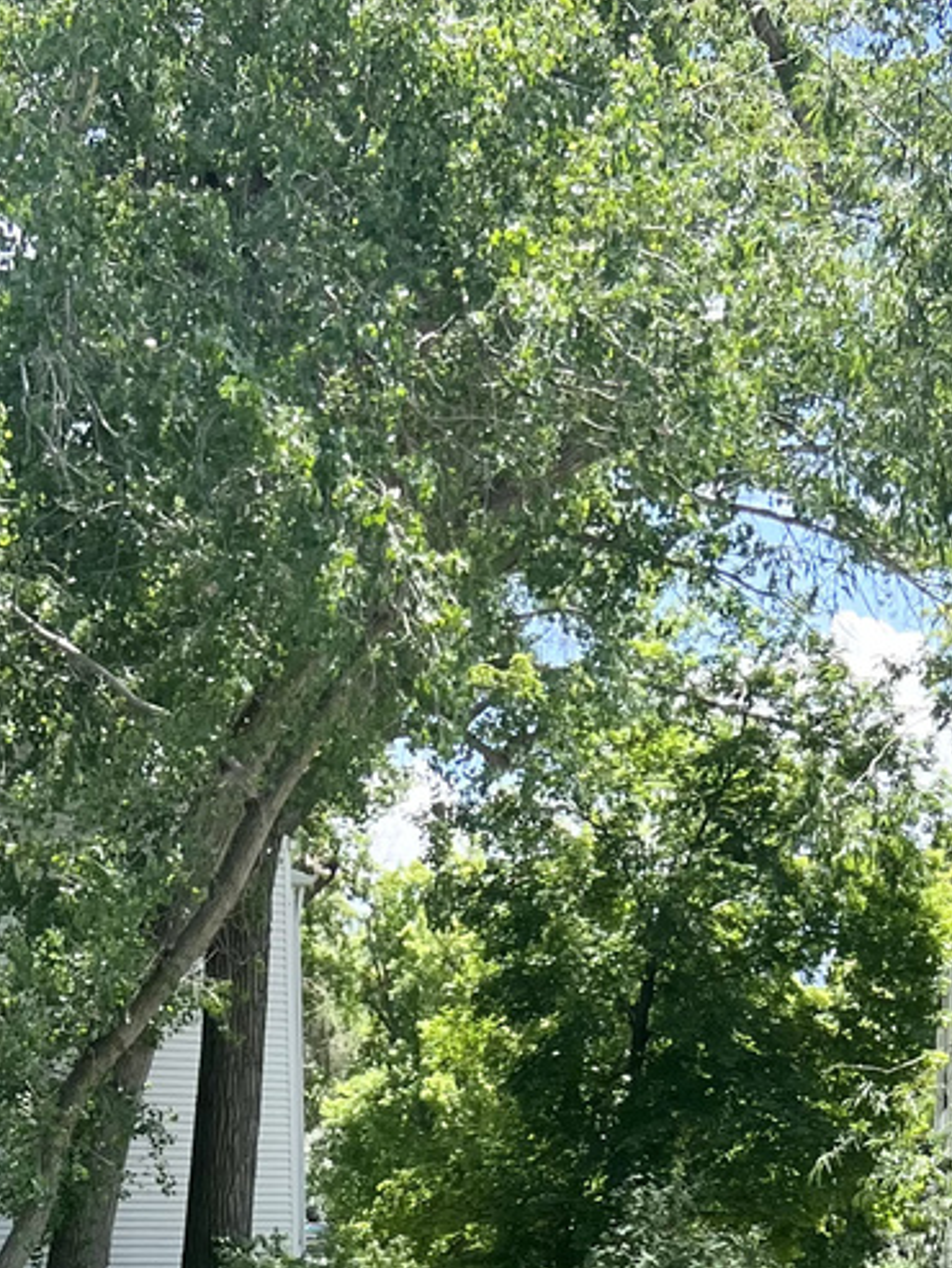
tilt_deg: -9.4
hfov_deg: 18.2
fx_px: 2969
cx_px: 453
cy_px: 1834
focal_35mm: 81
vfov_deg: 20.9
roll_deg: +2.7
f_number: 1.5
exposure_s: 1/853
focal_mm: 5.7
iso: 50
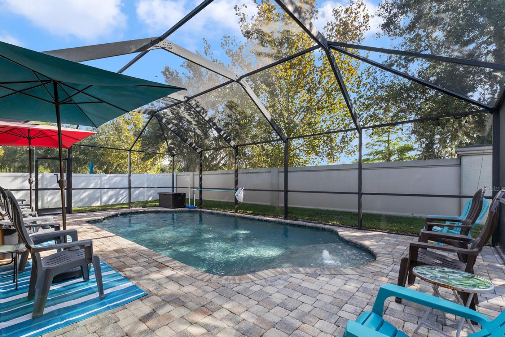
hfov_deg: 96.6
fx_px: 224
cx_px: 233
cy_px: 188
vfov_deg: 73.5
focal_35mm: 16
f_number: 8
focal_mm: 14
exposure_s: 1/160
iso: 100
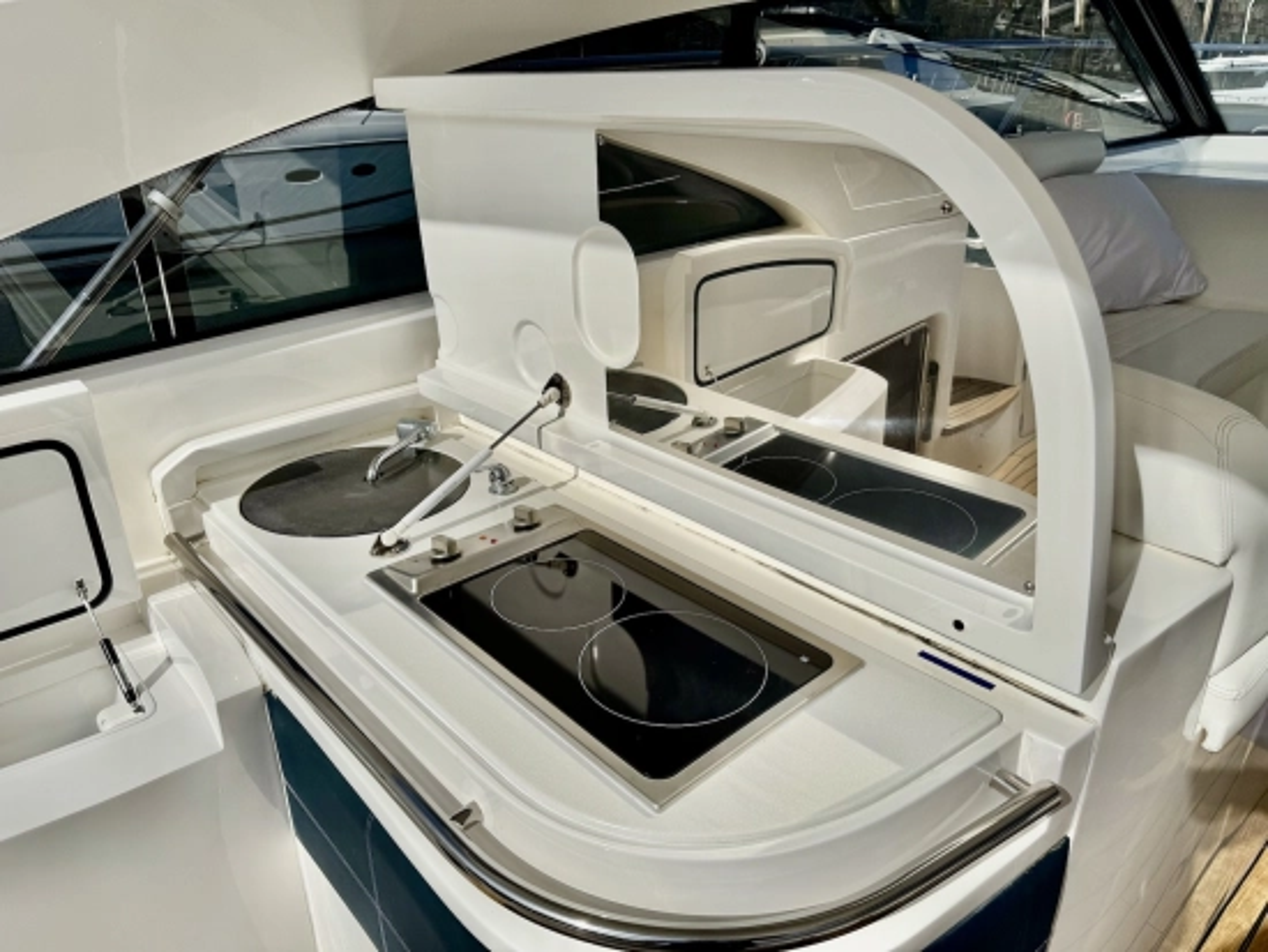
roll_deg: +1.1
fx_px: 880
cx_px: 634
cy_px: 476
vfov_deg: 56.9
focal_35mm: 24
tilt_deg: -23.1
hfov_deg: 71.6
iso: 64
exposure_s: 1/15152
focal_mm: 6.76
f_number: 1.78
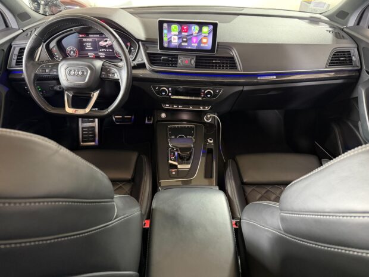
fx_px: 256
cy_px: 138
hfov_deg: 71.6
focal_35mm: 24
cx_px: 184
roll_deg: +0.1
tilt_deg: -36.0
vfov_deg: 56.8
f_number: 1.78
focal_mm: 6.76
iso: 1000
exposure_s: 1/33
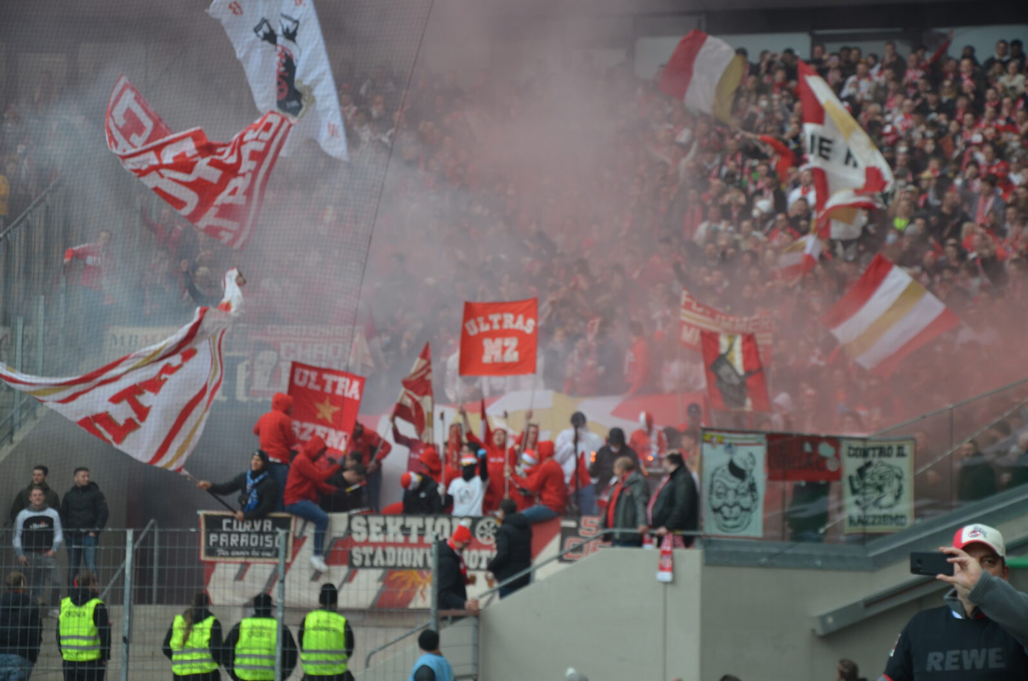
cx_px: 514
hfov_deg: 18.2
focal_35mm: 112
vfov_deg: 12.1
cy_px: 340
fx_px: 3206
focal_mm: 75
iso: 400
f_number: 5.3
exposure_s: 1/500
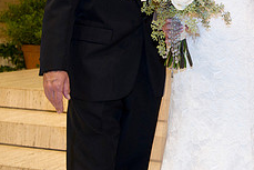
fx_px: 678
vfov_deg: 13.9
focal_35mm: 96
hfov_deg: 20.4
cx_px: 264
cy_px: -32
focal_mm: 38
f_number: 5
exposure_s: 1/60
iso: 1600
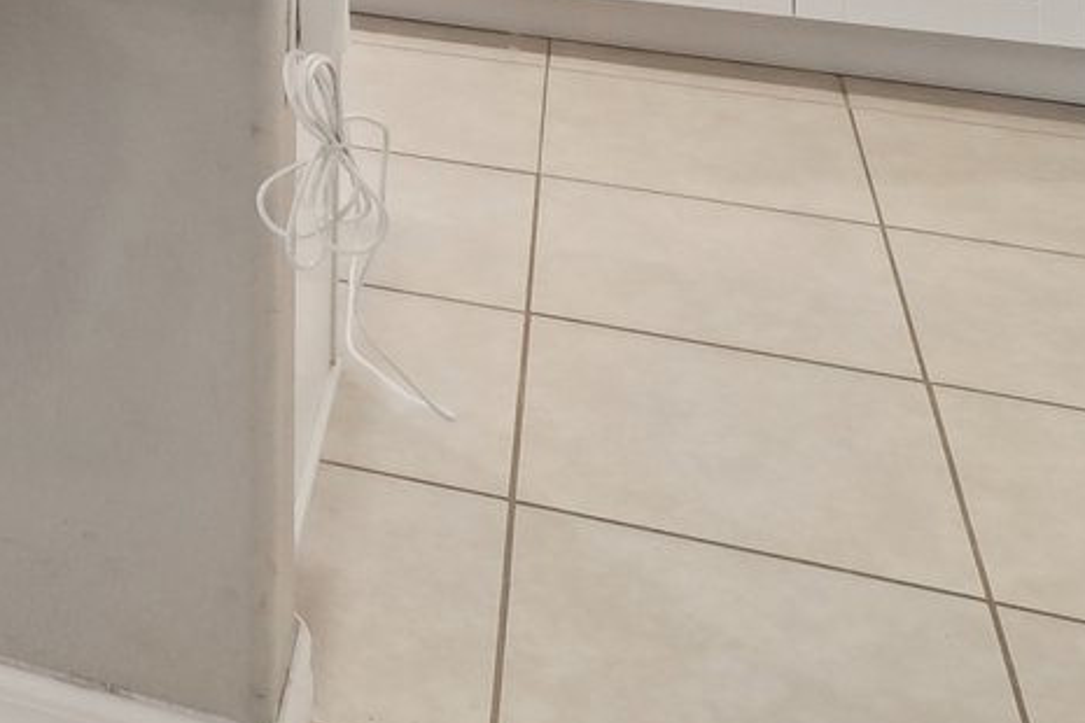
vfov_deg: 16.4
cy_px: -673
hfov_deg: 25.9
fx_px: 1989
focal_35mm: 66
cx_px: -343
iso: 400
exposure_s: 1/20
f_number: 8
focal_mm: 10
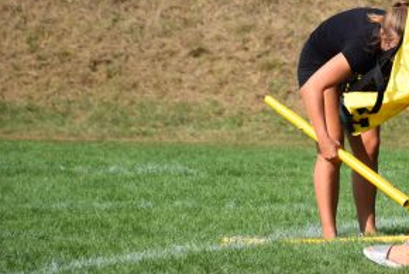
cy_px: 13
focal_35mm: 464
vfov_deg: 3.0
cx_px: 413
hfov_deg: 4.4
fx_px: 5277
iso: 200
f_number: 7.1
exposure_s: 1/800
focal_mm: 140
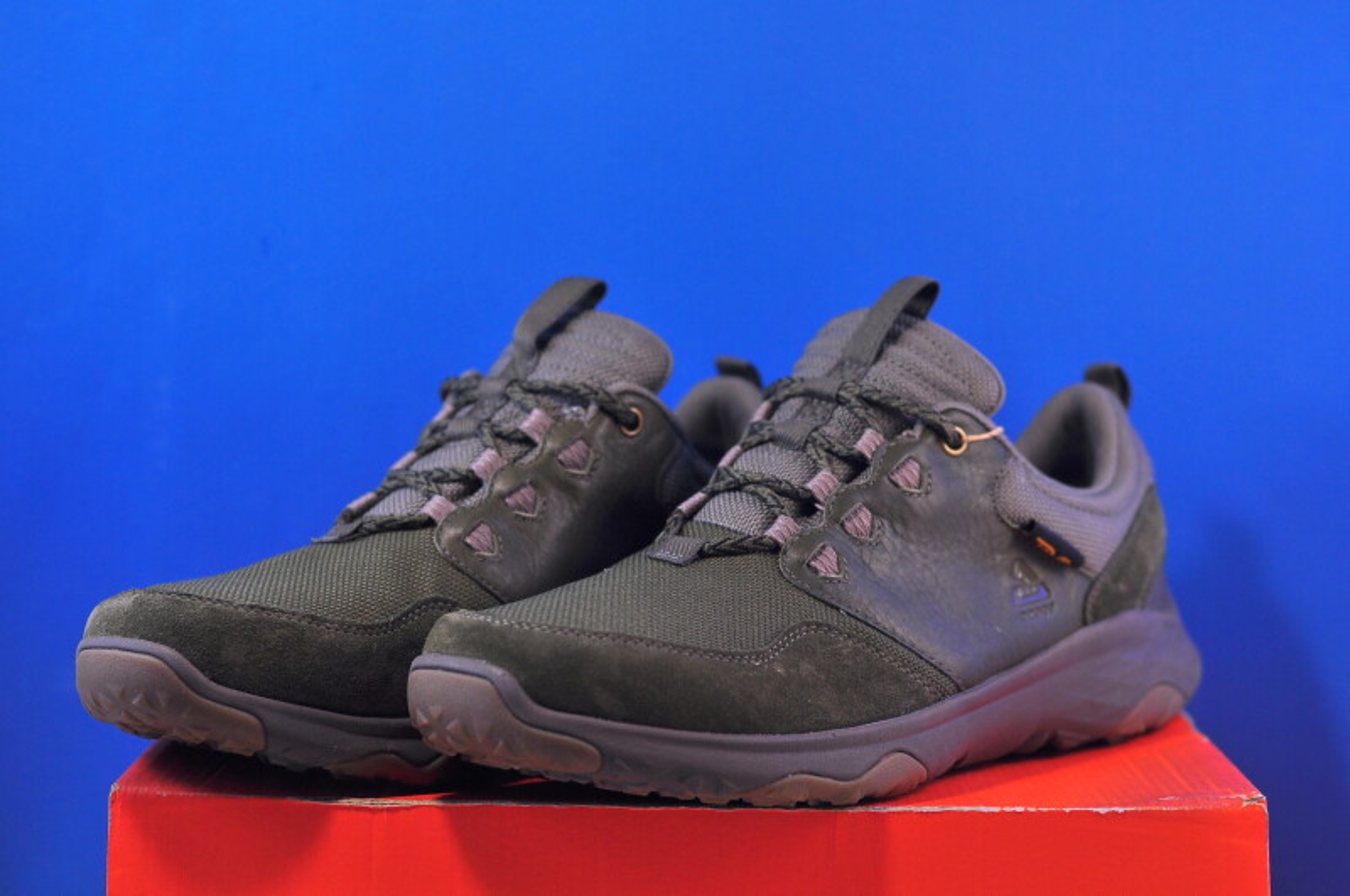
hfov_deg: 27.0
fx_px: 2808
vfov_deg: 18.1
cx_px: 675
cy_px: 448
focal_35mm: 75
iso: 250
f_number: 3.2
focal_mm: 50
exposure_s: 1/250
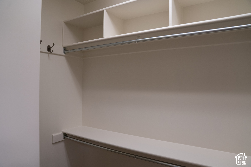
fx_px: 167
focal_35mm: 24
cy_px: 84
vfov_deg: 53.1
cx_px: 126
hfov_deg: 73.7
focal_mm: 24
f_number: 4
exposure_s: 1/160
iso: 640
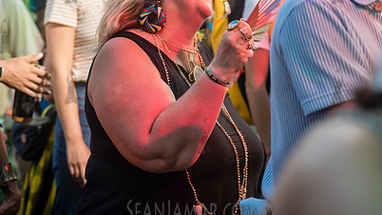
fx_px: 1377
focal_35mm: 136
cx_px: 170
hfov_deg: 15.8
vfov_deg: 8.9
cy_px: 42
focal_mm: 80
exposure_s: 1/400
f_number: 4
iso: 2000
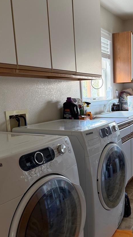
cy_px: 138
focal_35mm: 38
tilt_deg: -10.7
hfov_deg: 30.5
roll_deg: +0.9
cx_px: 103
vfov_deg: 52.6
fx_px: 238
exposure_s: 1/60
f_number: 1.78
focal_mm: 6.76
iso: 250
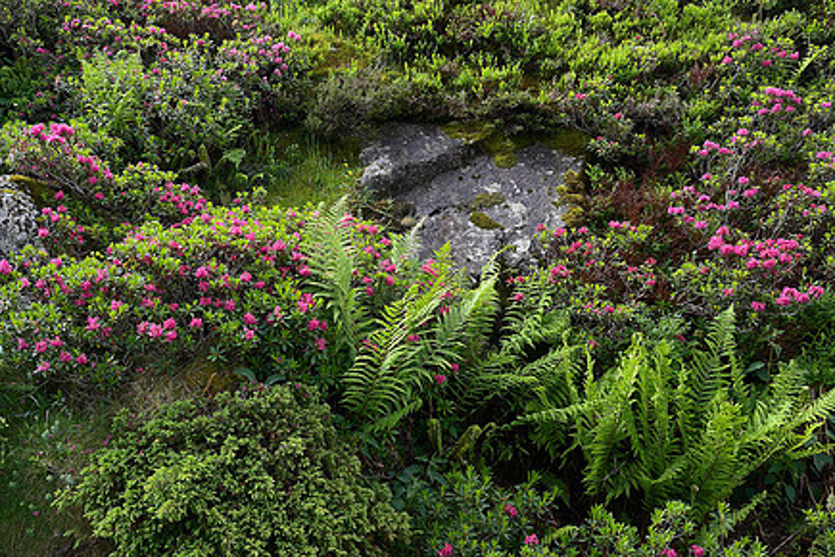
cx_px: 303
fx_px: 742
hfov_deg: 57.8
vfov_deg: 41.1
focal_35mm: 32
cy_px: 282
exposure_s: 1/80
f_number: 11
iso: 200
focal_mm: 24
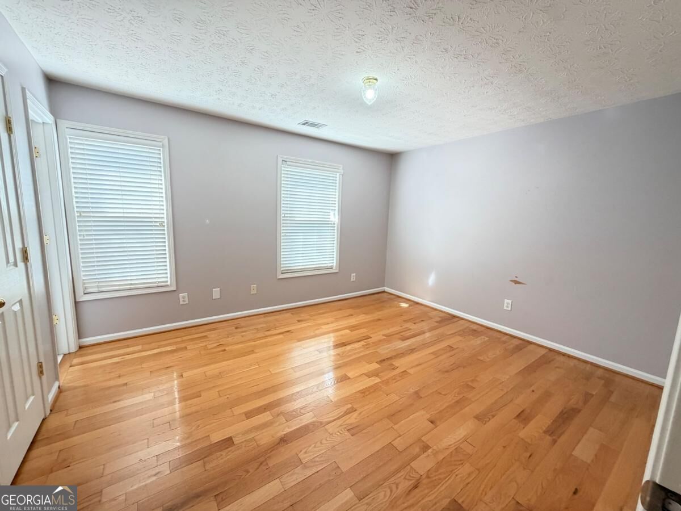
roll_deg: -0.9
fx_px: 275
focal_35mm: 14
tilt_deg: -7.4
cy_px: 256
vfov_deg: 85.7
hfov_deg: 102.1
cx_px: 340
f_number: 2.2
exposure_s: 1/78
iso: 320
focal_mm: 2.22
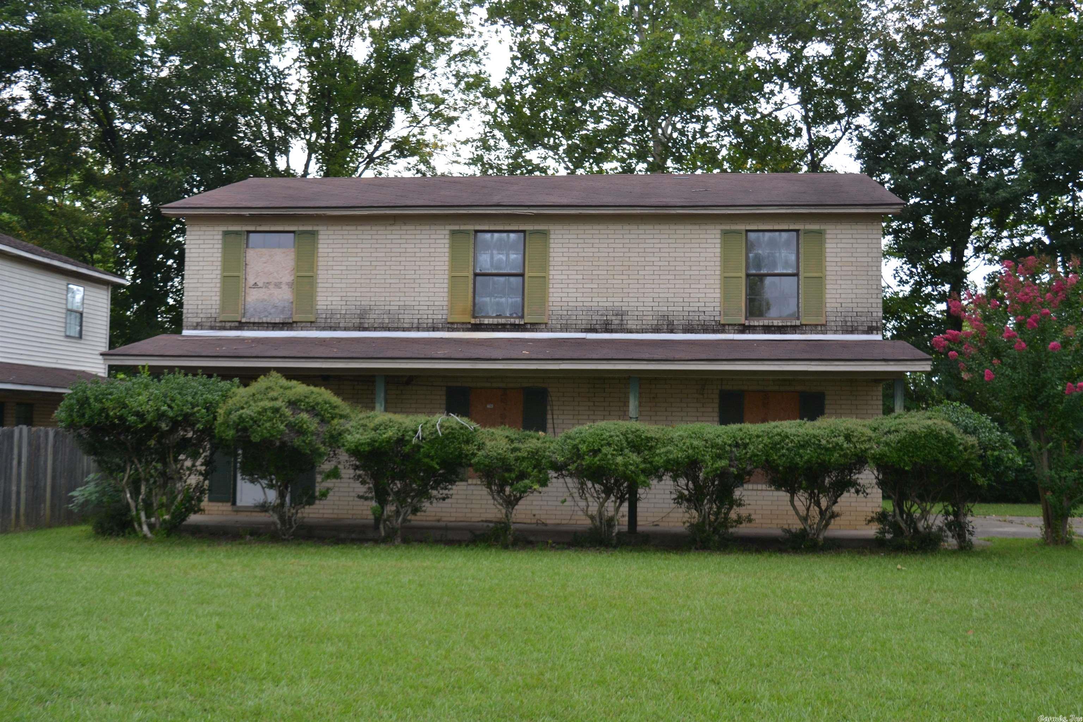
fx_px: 1218
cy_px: 361
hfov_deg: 47.9
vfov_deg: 33.0
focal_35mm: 40
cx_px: 542
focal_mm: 27
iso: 140
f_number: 5.6
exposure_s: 1/125
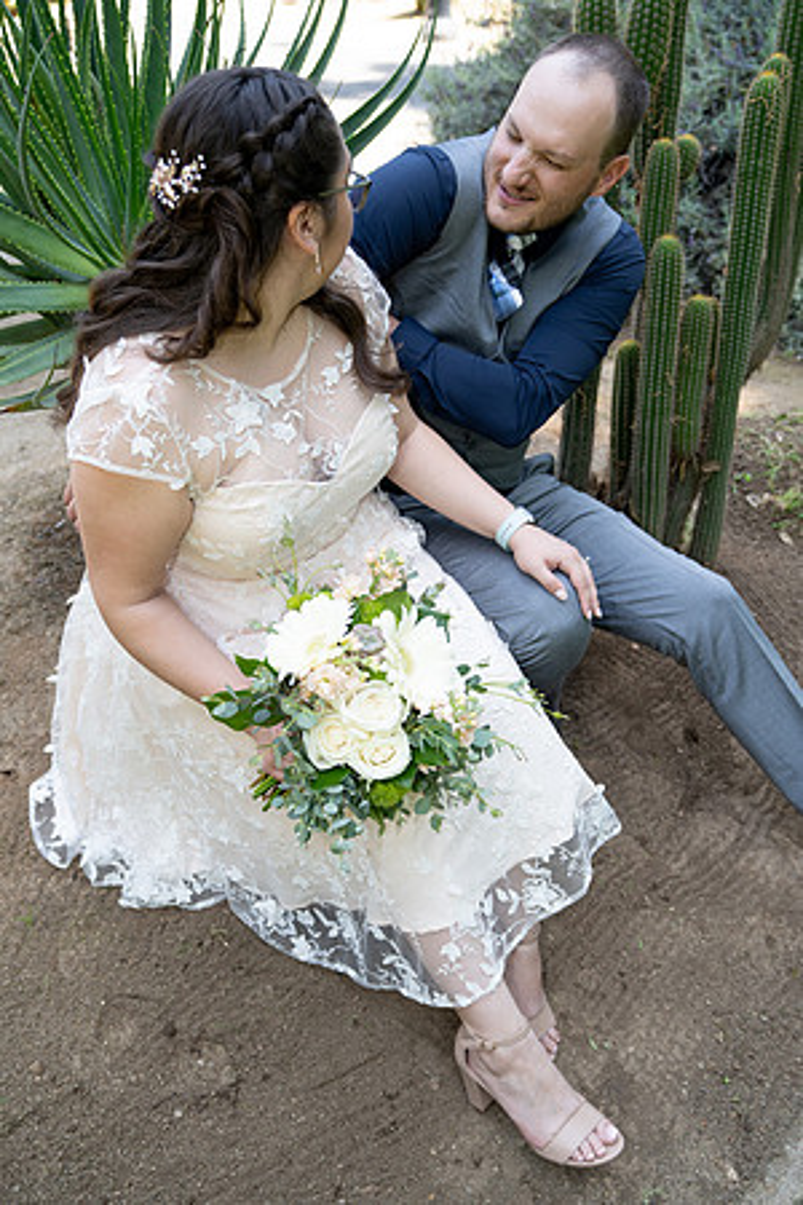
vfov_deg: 58.7
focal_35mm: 32
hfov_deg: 41.1
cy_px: 602
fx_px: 1071
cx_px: 402
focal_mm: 32
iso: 250
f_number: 3.5
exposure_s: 1/250
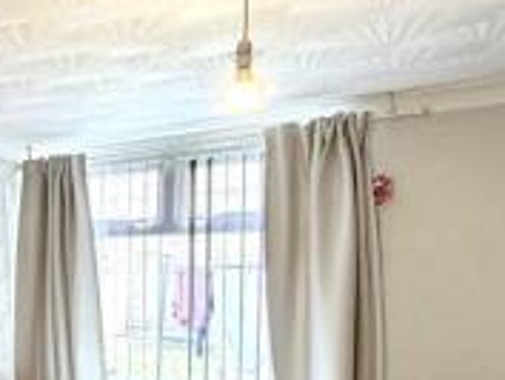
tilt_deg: -4.8
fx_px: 672
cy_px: 327
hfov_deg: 34.3
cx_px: -78
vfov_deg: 30.4
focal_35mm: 46
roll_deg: +1.5
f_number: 2.2
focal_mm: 2.22
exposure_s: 1/50
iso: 160
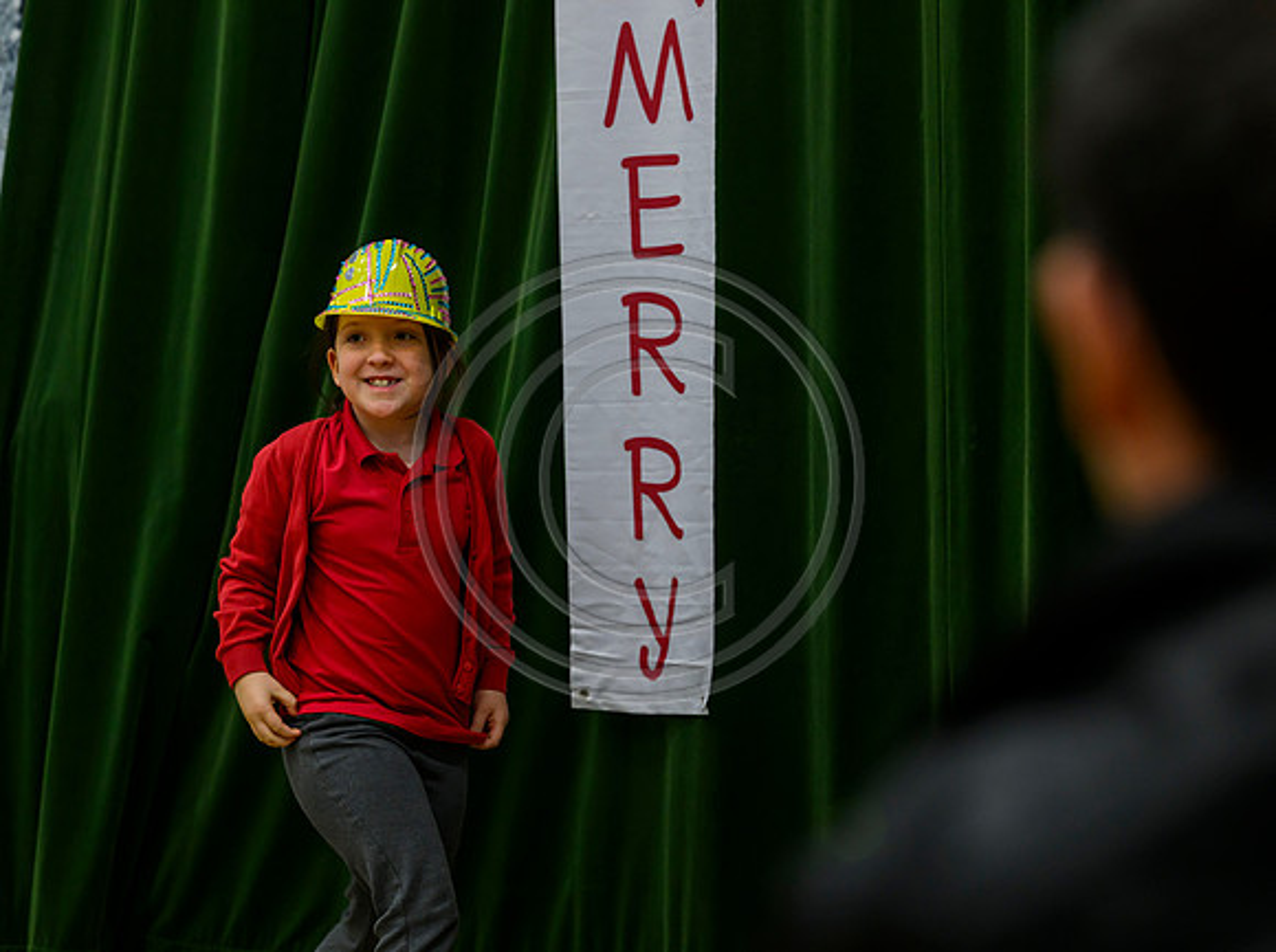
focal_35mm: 147
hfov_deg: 13.5
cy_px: 540
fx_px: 5403
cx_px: 466
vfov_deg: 10.1
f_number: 4
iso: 2000
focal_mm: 120
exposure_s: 1/200
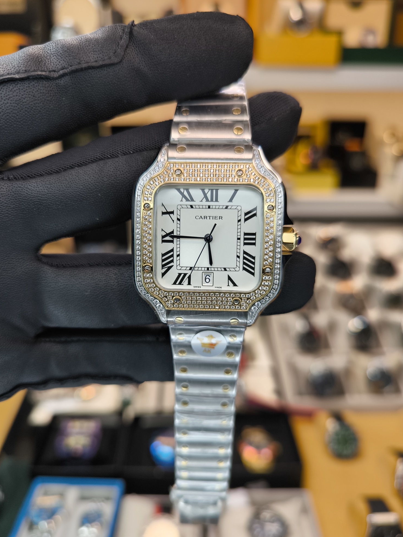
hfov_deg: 54.9
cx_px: 207
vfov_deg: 69.4
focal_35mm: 25
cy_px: 270
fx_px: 388
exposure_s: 1/115
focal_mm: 6.92
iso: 50
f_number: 1.9
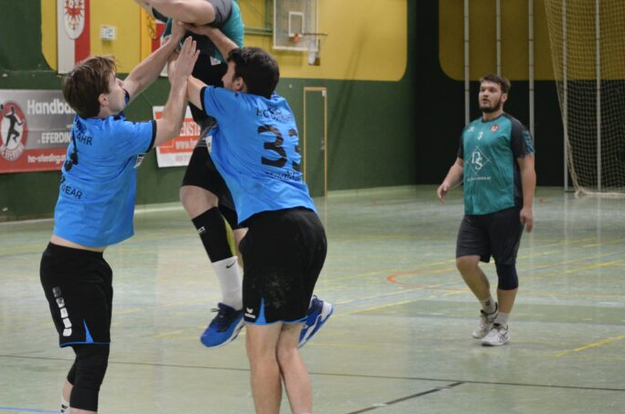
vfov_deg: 11.0
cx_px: 167
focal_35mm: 124
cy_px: 156
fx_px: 2143
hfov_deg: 16.5
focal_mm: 55
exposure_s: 1/200
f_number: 4
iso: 1600
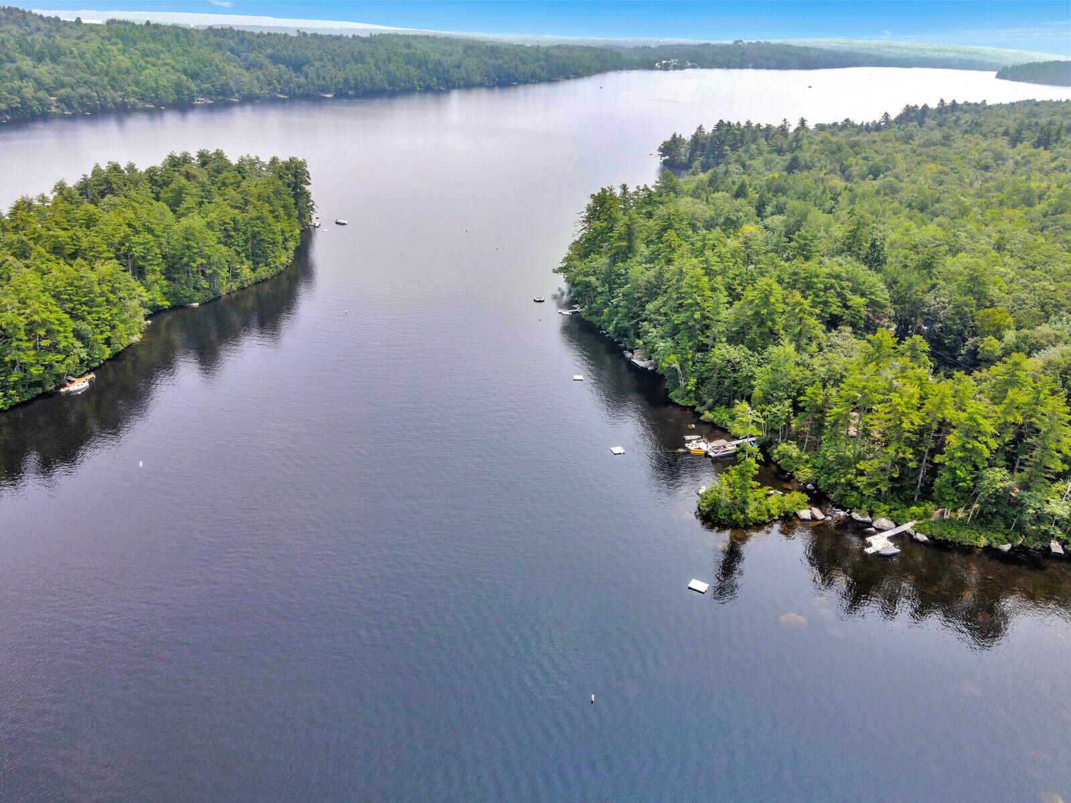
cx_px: 536
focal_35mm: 24
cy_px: 402
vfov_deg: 56.8
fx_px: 743
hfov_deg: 71.6
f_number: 2.8
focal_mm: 4.5
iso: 200
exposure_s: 1/640
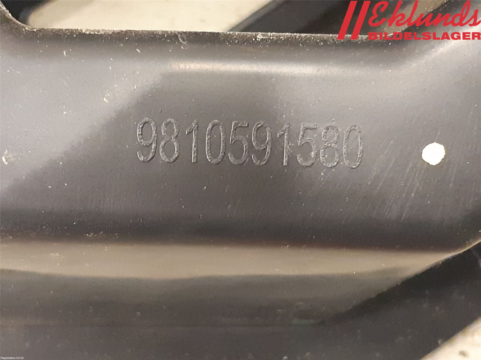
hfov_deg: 67.3
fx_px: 361
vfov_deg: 53.1
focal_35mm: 26
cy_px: 180
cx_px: 240
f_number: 1.7
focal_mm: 3.93
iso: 500
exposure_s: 1/25
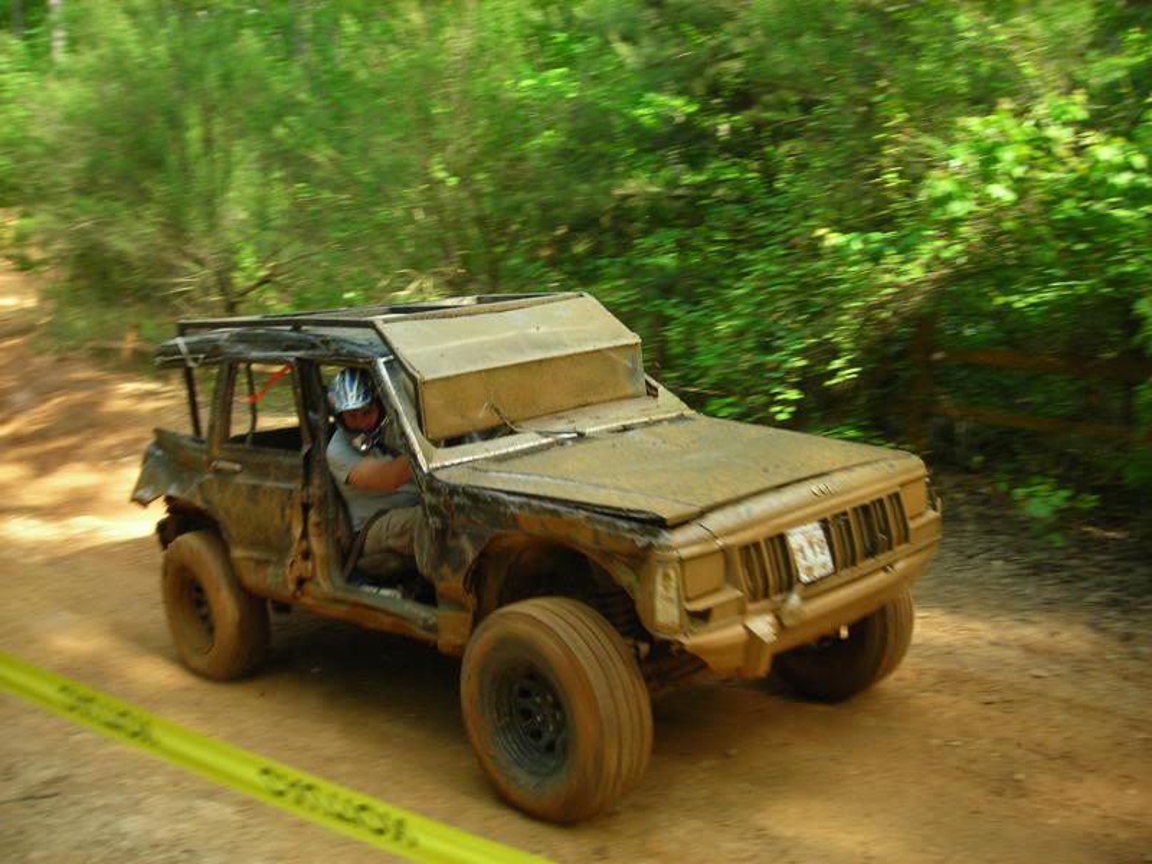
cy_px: 432
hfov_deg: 49.0
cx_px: 576
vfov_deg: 37.7
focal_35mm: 38
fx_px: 1265
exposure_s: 1/122
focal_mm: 6.3
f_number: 3.2
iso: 100
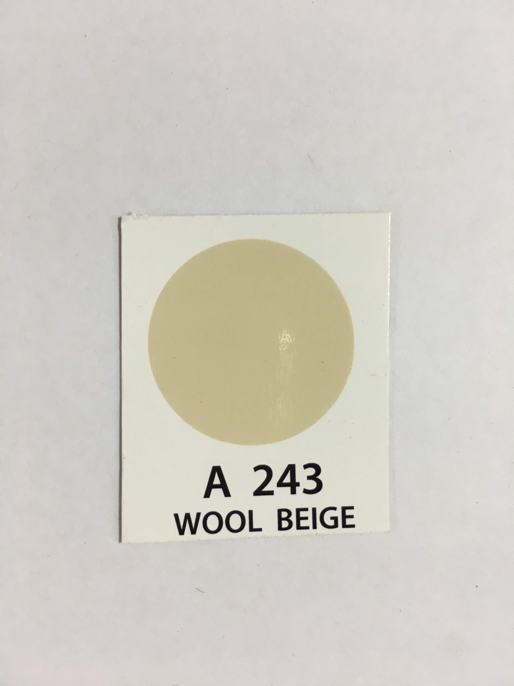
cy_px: 343
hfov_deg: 48.2
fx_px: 574
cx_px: 257
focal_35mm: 29
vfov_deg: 61.7
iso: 80
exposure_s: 1/33
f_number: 2.2
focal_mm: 4.15
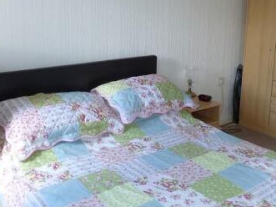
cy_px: 56
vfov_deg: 32.3
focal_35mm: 44
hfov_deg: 42.9
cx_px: 158
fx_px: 351
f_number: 2.8
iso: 200
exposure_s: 1/60
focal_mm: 4.5
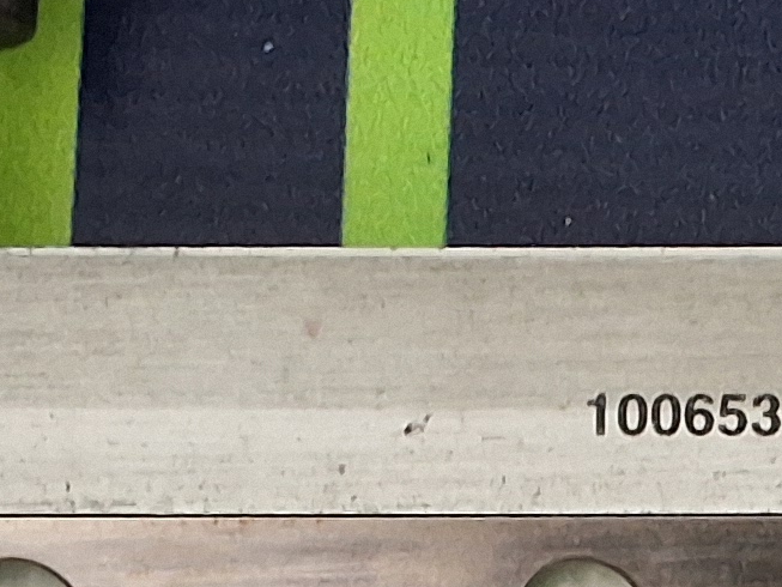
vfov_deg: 10.3
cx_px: 987
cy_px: 828
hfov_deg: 13.6
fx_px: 3163
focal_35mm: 140
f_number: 1.9
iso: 320
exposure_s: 1/24
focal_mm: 2.91
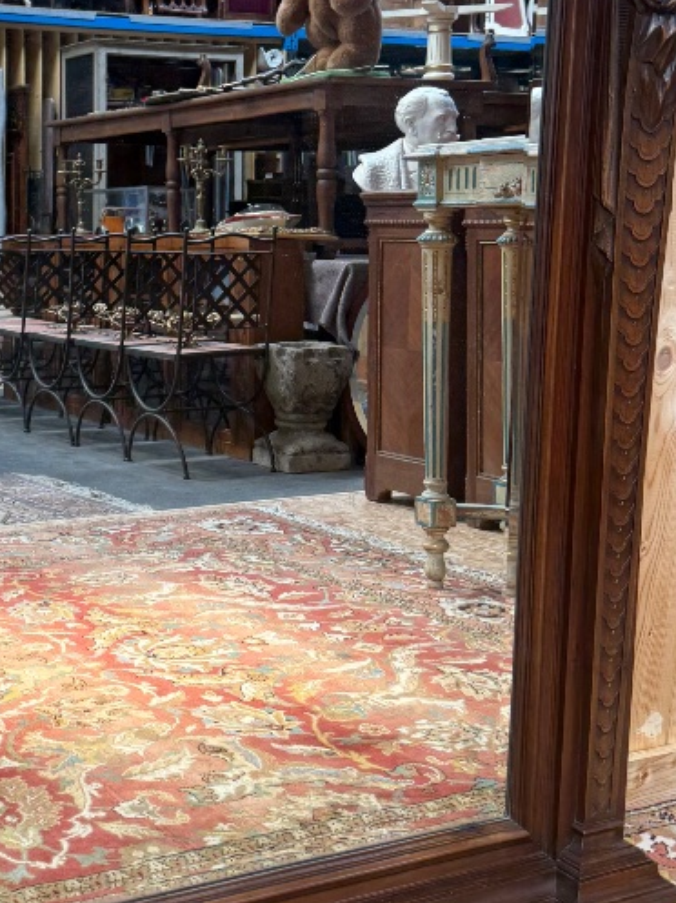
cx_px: 84
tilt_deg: -8.4
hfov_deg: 24.6
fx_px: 1512
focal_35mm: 58
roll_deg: -4.2
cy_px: 251
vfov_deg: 32.8
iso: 125
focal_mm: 6.76
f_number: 1.78
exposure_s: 1/100
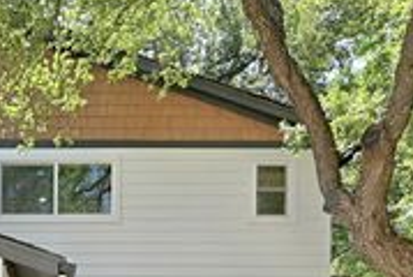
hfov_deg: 44.8
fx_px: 448
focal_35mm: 39
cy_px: 359
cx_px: 39
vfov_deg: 28.3
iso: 400
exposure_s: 1/100
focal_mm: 14
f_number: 10
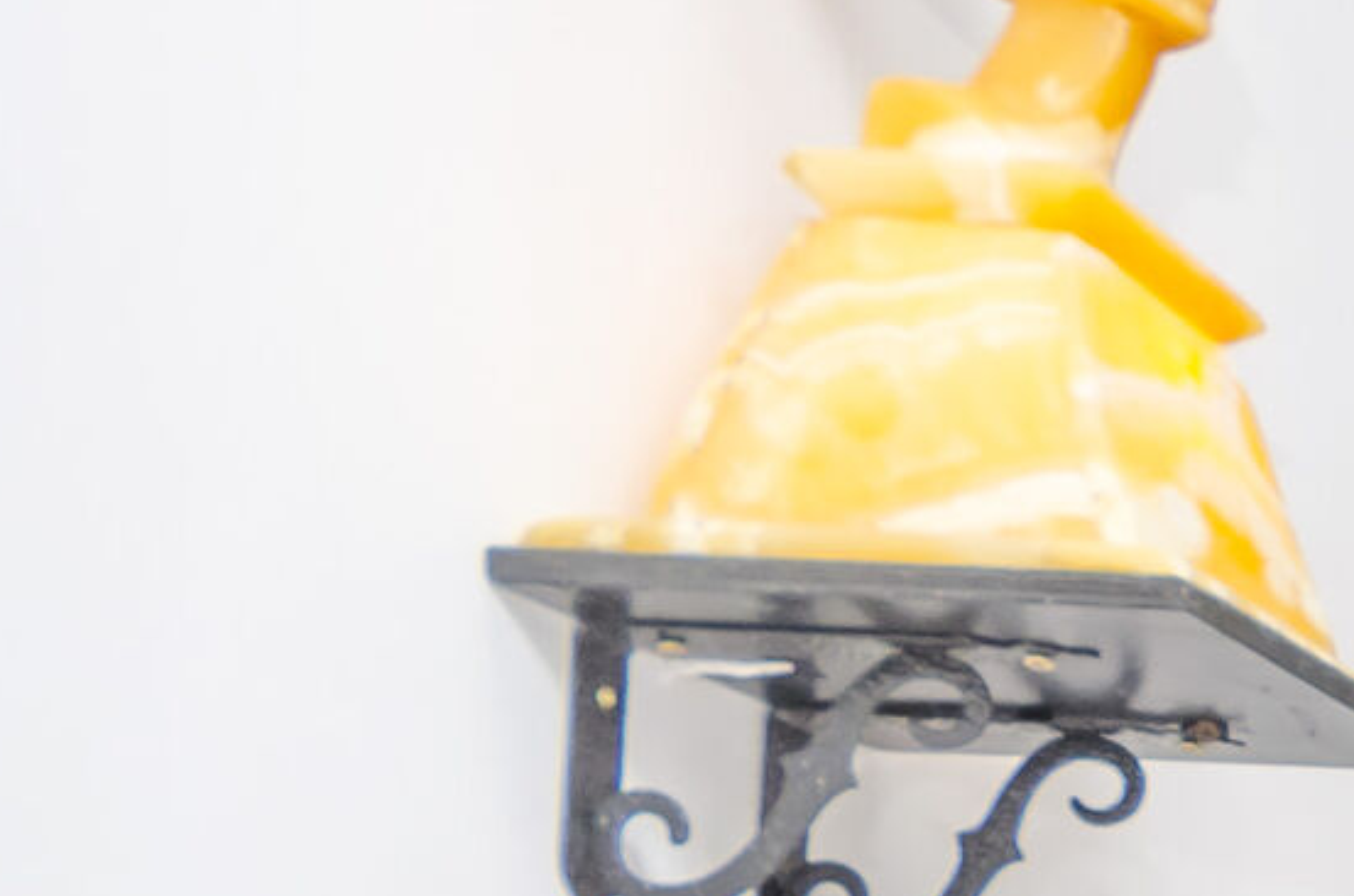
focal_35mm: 76
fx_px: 2852
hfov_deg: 14.4
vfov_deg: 15.4
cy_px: 1597
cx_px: 3391
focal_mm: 10
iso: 100
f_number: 7.1
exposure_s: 1/160
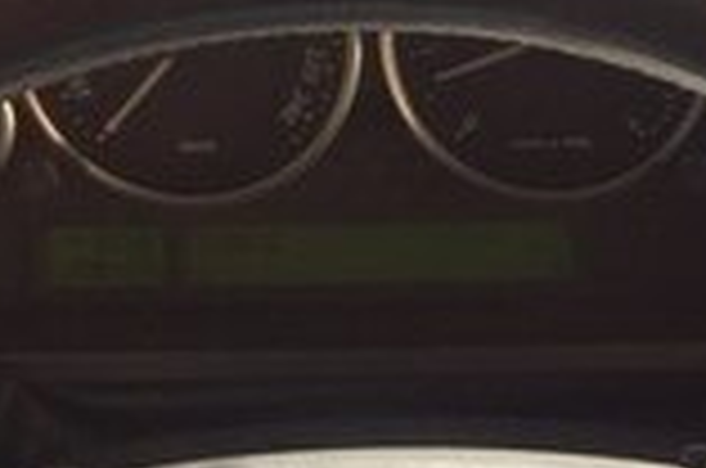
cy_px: 632
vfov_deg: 10.5
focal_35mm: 127
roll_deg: -4.6
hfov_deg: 15.8
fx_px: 2486
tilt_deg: -38.1
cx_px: 746
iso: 50
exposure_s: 1/100
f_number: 2.2
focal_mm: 4.15
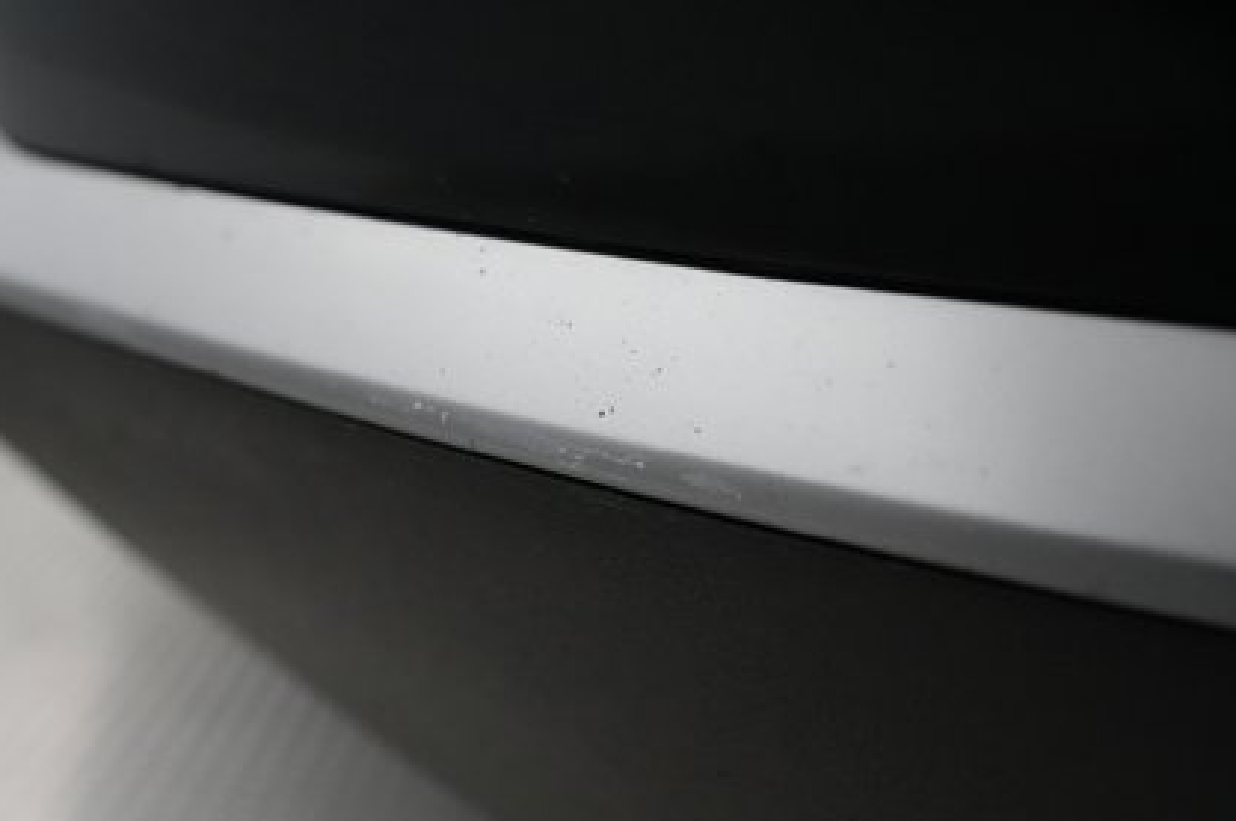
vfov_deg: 31.1
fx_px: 1475
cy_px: 477
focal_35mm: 43
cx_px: 409
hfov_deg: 44.8
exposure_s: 1/100
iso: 6400
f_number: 5.6
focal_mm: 28
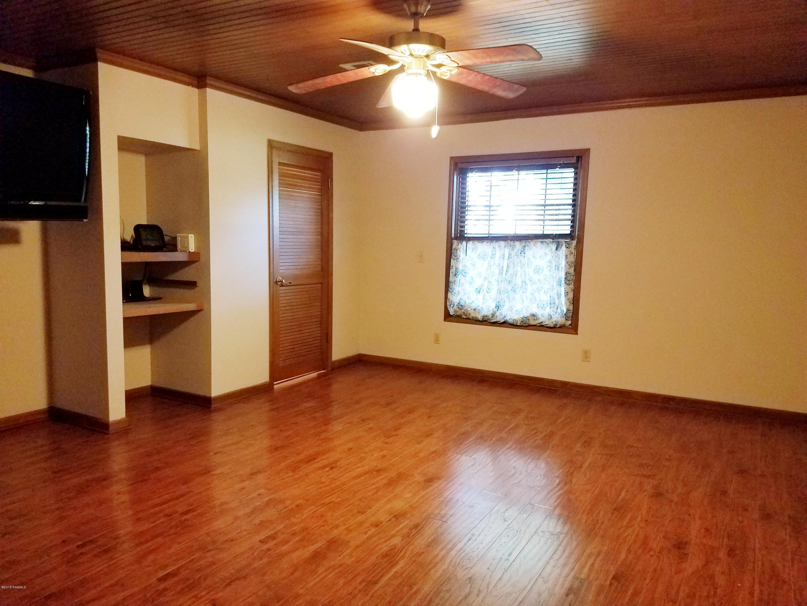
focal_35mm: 26
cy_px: 303
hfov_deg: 67.3
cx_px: 404
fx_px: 606
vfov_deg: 53.1
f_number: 1.7
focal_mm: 4.2
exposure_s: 1/12
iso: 200
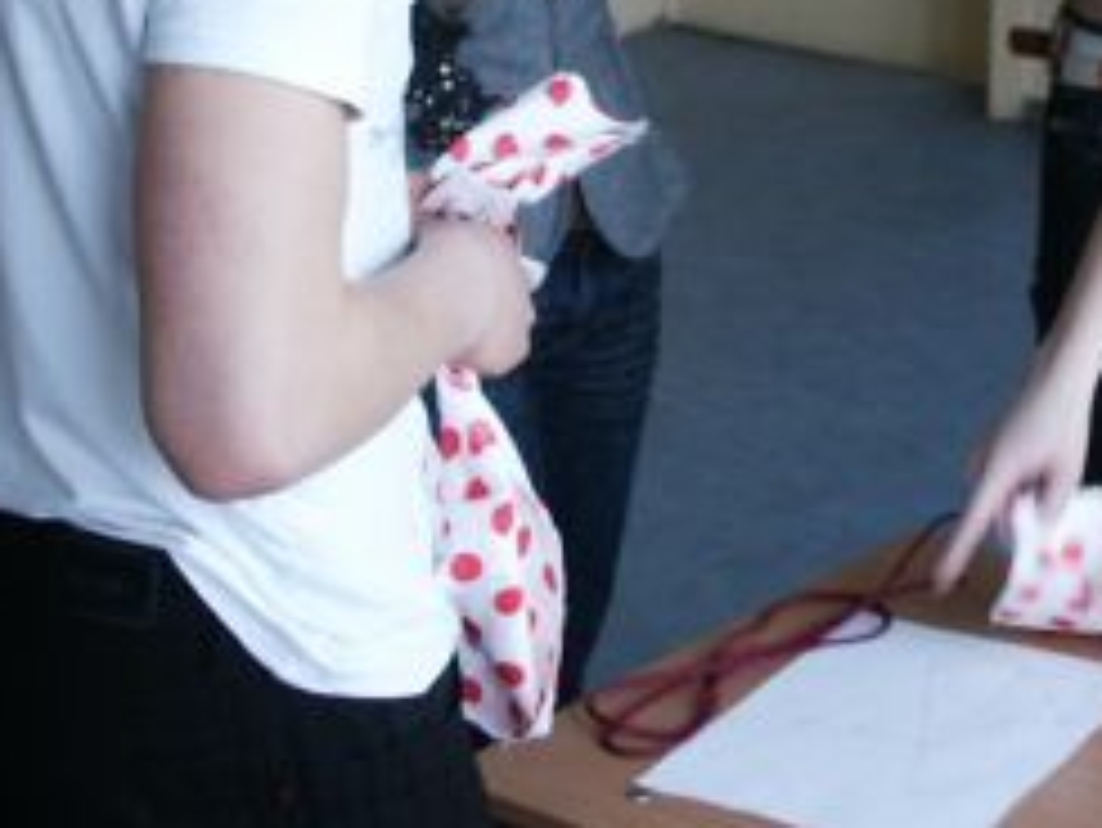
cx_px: 904
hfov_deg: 19.4
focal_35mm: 100
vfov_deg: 14.5
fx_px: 3185
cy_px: -74
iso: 64
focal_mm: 7.18
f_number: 3
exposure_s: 1/45
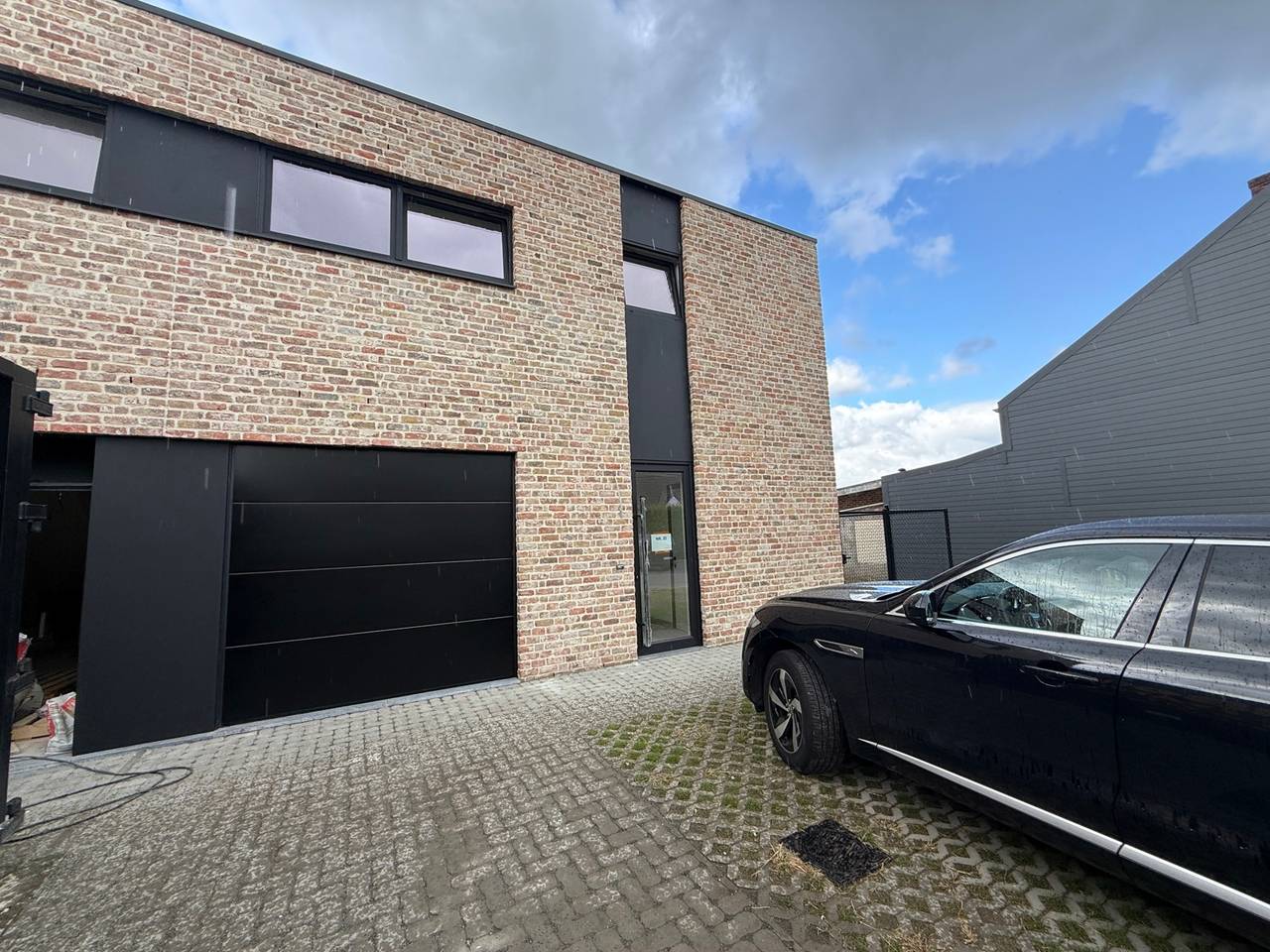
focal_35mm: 14
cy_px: 476
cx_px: 635
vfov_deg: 85.7
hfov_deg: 102.1
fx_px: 514
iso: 50
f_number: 2.2
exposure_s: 1/279
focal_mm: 2.22
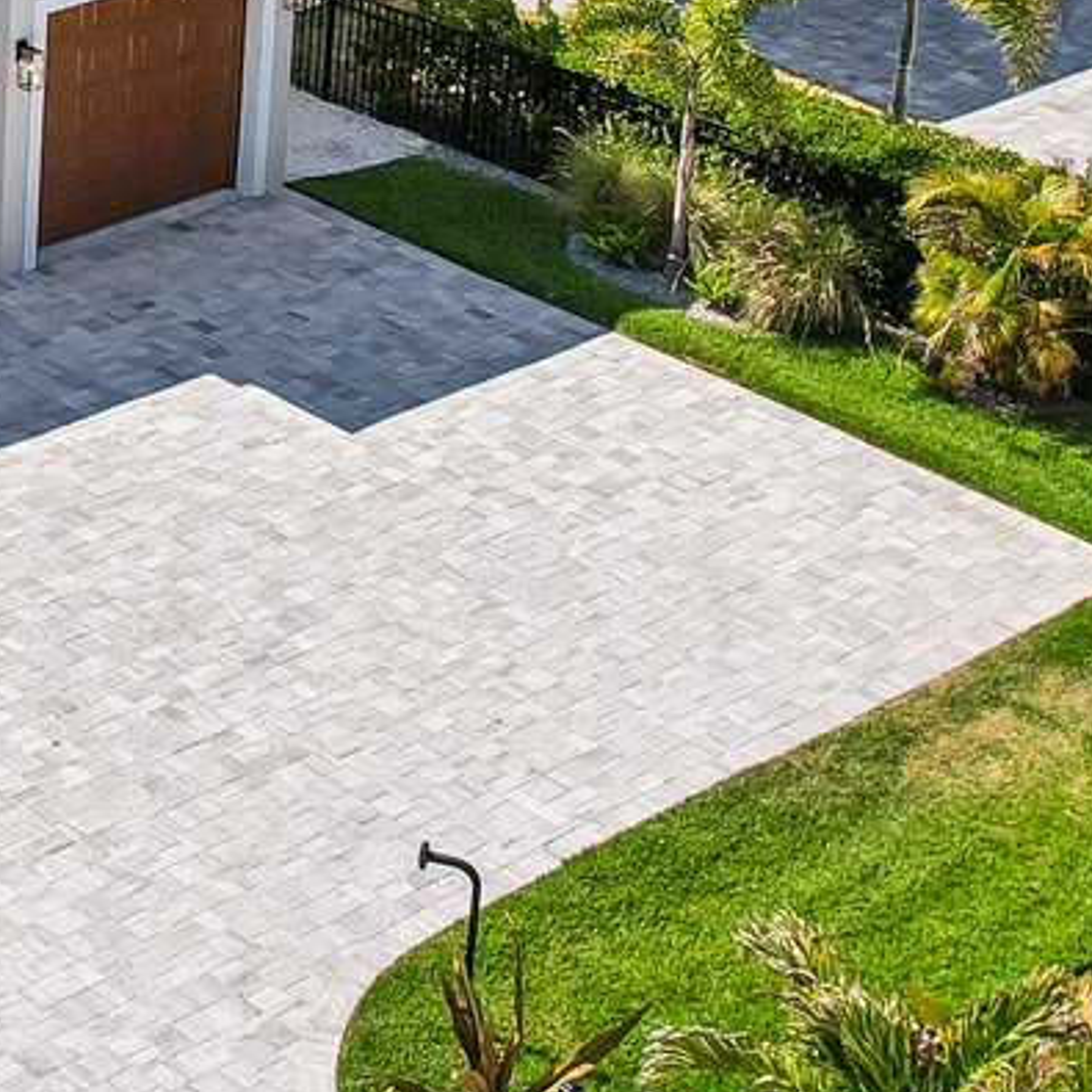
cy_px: -79
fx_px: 3462
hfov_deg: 16.3
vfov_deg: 17.4
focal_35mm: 97
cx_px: -553
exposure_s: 1/2000
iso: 110
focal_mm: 8.4
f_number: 2.8
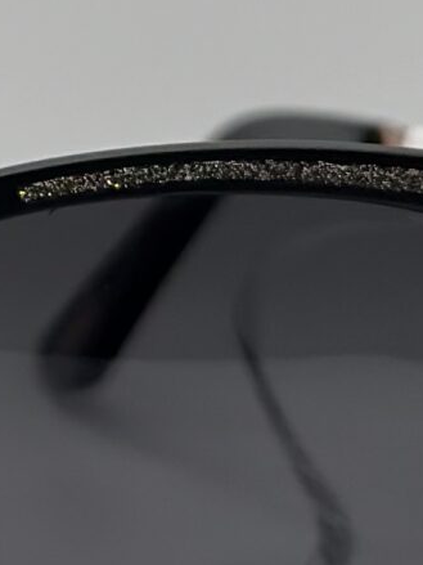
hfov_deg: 5.2
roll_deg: -0.4
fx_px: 4564
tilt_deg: -9.5
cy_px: -89
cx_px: -486
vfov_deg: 7.0
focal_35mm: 280
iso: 80
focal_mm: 6.86
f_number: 1.78
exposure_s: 1/729
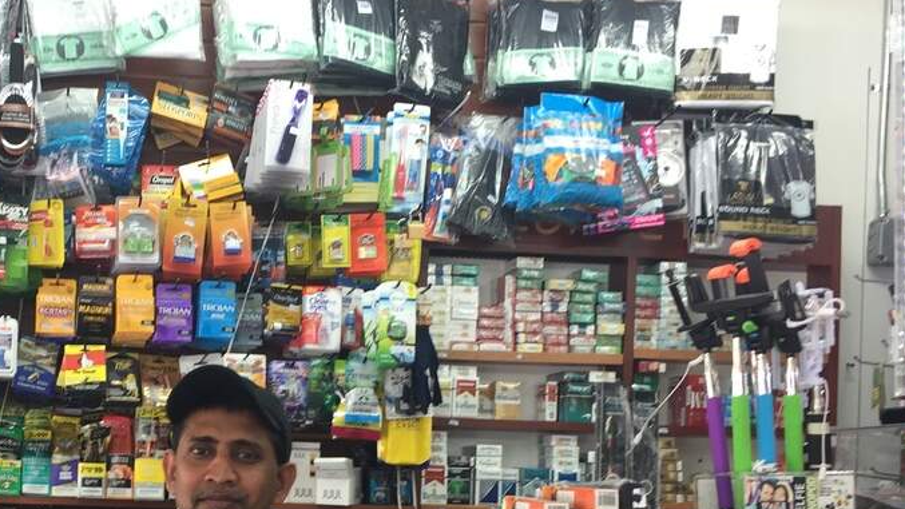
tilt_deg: -0.3
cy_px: 484
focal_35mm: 56
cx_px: 184
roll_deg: -1.2
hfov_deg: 36.0
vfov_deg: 20.9
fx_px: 1344
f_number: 2.2
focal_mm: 4.15
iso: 32
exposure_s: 1/40
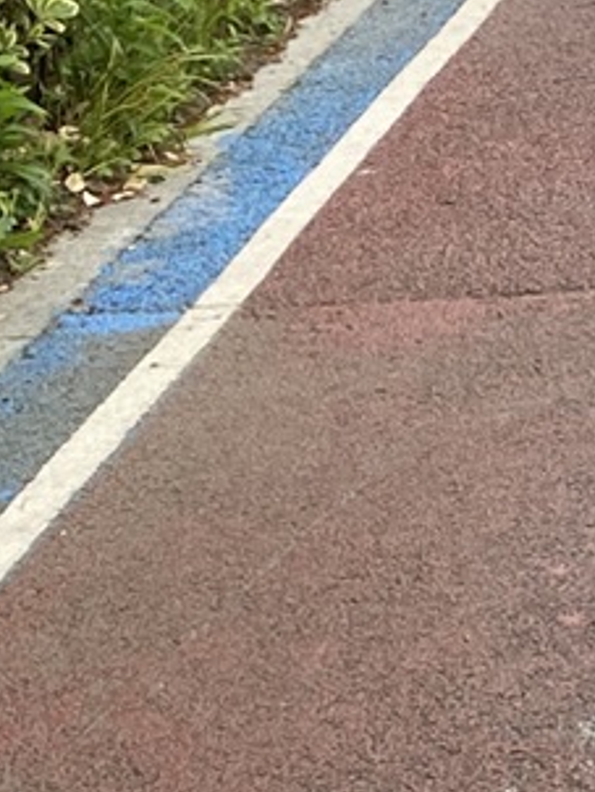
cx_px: 1096
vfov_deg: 11.5
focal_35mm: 172
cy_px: 480
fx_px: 3936
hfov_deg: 8.3
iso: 64
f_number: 1.8
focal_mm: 4.25
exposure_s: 1/122
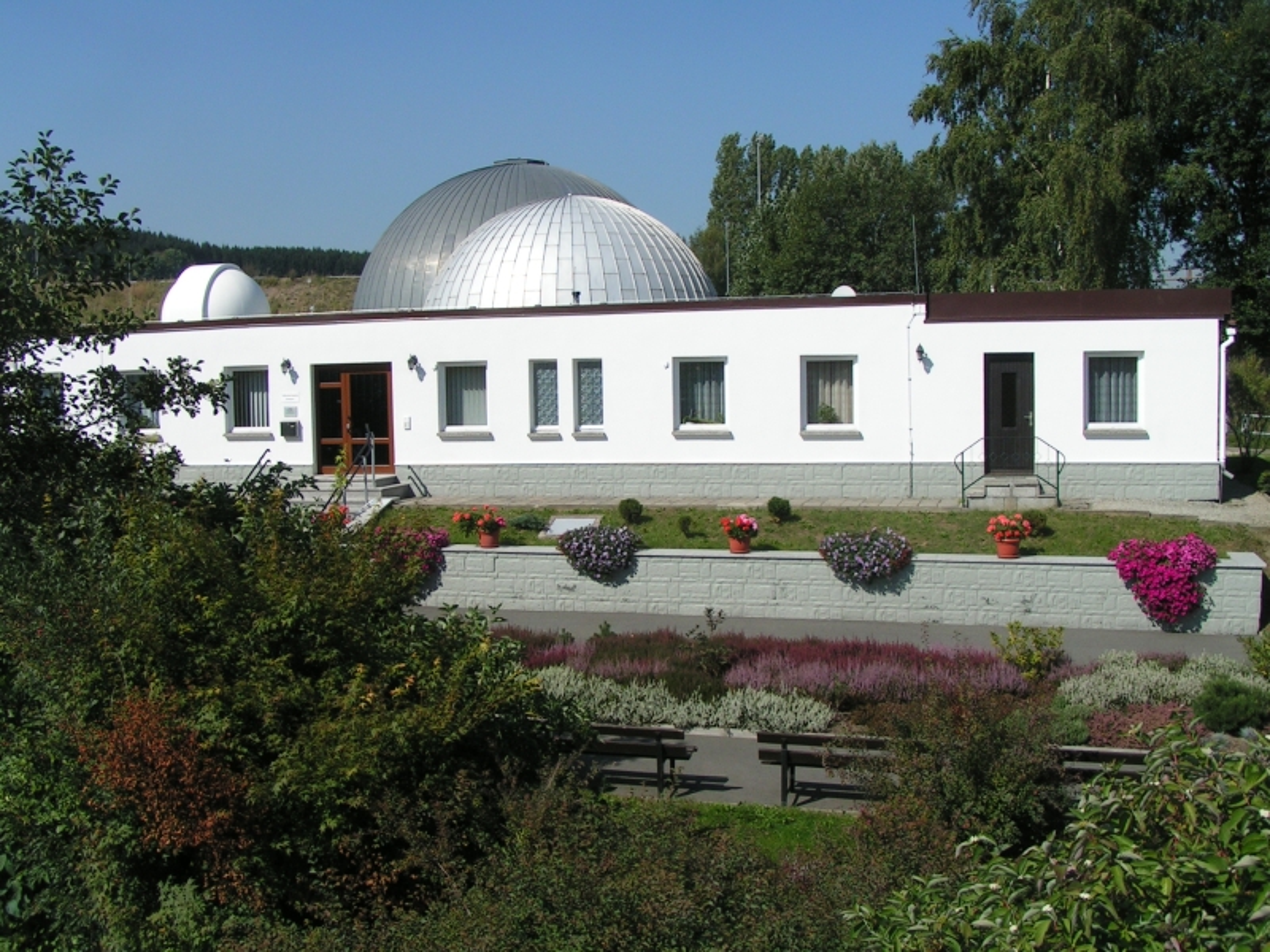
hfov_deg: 49.0
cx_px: 635
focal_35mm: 38
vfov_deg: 37.7
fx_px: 1394
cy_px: 476
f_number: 5.6
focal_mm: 5.8
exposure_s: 1/800
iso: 50
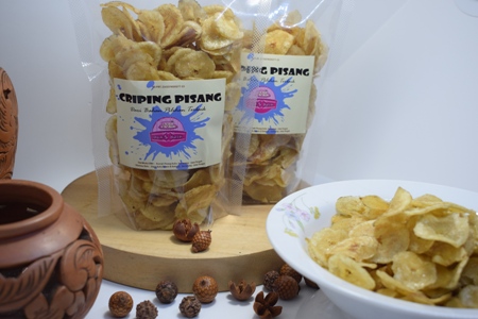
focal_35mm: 48
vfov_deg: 28.1
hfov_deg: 41.1
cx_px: 239
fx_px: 637
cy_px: 160
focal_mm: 32
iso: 400
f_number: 6.3
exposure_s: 1/160
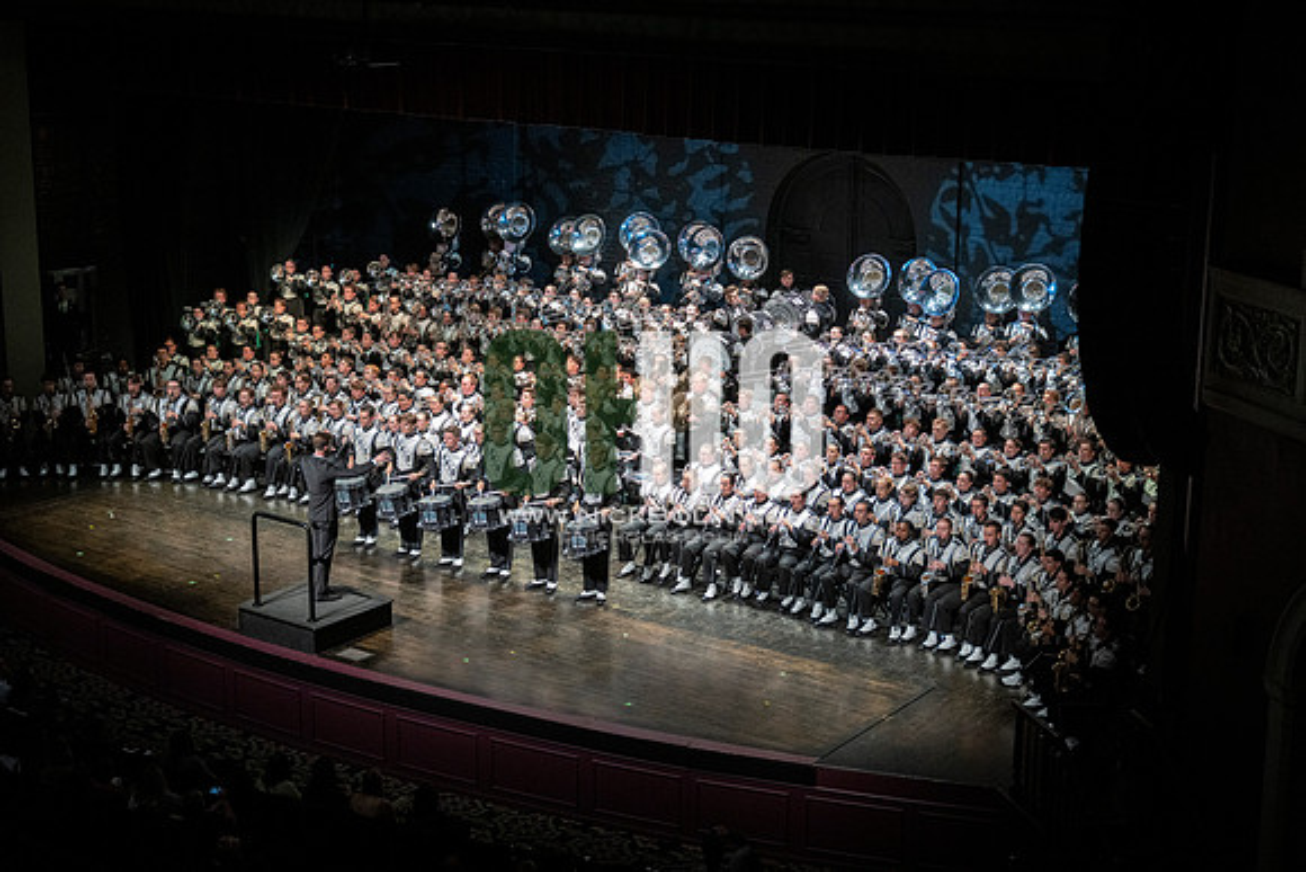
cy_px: 436
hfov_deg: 36.2
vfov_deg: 24.6
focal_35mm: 55
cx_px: 653
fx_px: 1996
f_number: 2.8
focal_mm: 55
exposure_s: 1/500
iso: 3200
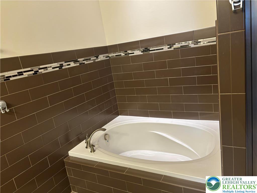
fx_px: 193
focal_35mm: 26
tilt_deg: -13.5
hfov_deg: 67.3
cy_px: 96
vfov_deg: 53.1
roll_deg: +8.9
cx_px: 128
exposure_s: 1/60
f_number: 1.6
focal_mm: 5.96
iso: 160
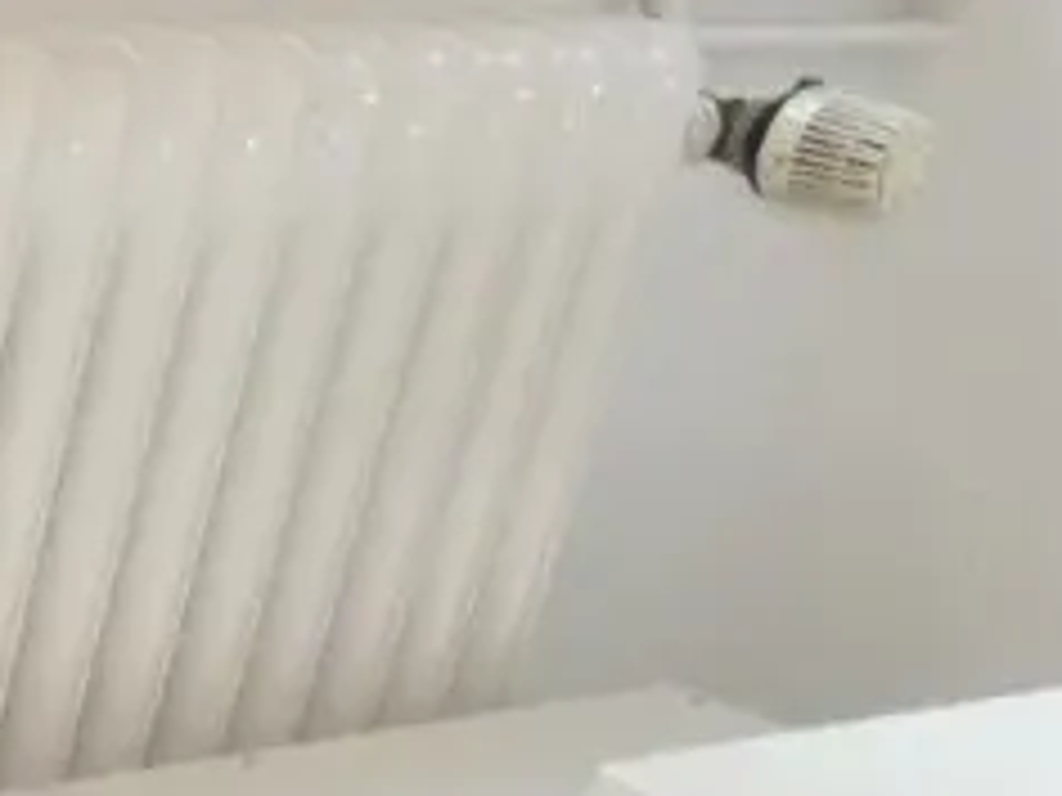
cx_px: -1048
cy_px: 1704
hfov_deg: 15.3
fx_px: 3191
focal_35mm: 104
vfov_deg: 12.2
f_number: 3.3
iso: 400
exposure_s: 1/125
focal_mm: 4.3
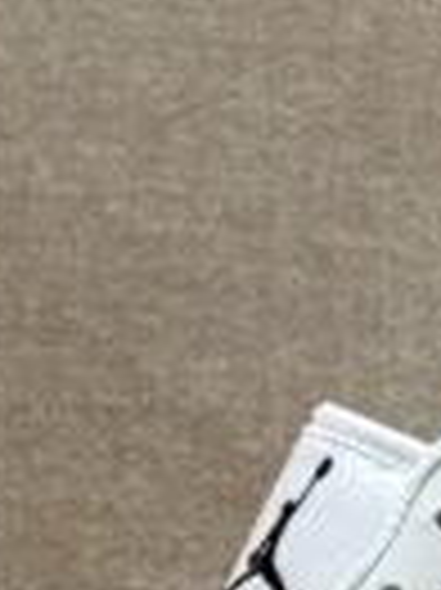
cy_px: 932
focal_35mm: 294
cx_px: 58
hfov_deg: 5.0
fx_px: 5002
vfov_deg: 6.6
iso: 64
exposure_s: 1/121
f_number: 1.78
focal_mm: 6.76
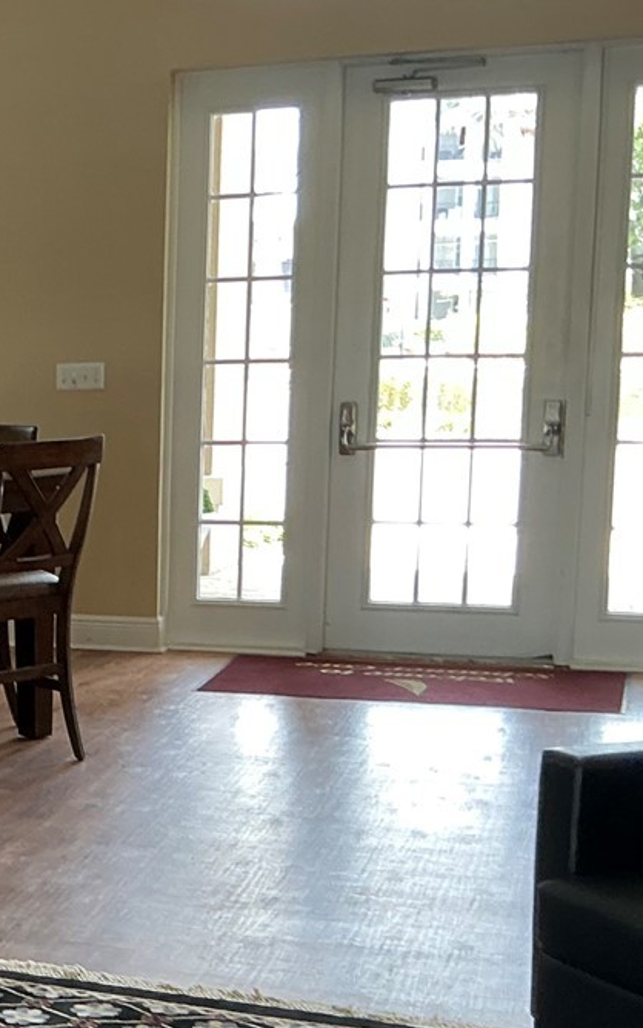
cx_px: -338
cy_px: 688
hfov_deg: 16.6
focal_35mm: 71
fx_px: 1991
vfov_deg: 28.8
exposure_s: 1/80
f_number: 1.8
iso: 64
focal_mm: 3
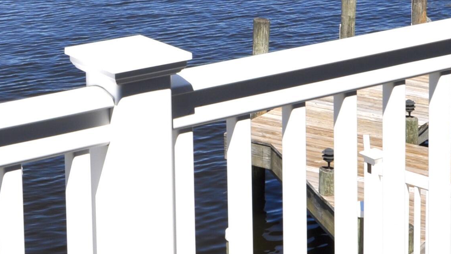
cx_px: 73
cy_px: -101
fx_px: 1196
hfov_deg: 21.0
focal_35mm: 100
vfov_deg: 11.7
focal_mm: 24
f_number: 10
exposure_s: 1/400
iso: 200
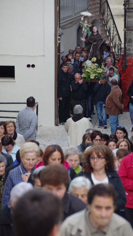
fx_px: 1530
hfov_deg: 5.0
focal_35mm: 244
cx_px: 77
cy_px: 118
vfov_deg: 8.8
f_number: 7.1
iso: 3200
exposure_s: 1/200
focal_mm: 155
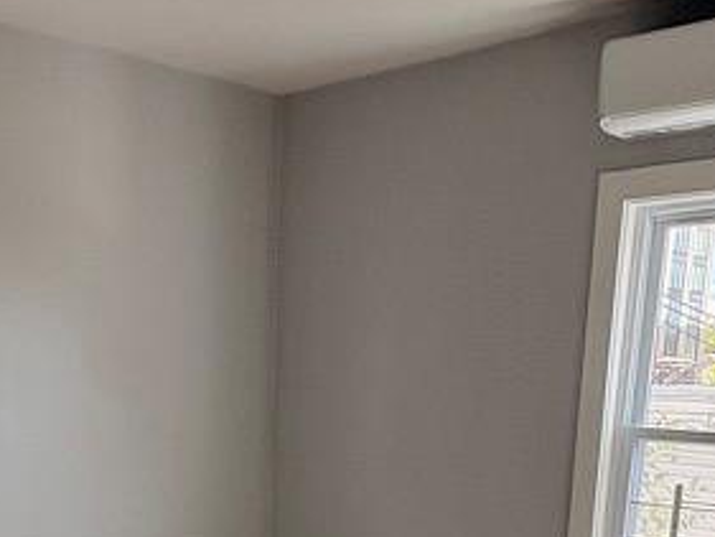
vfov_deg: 26.1
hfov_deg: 37.0
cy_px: 613
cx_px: 224
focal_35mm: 51
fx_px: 1054
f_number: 2.2
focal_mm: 2.22
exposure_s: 1/126
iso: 80
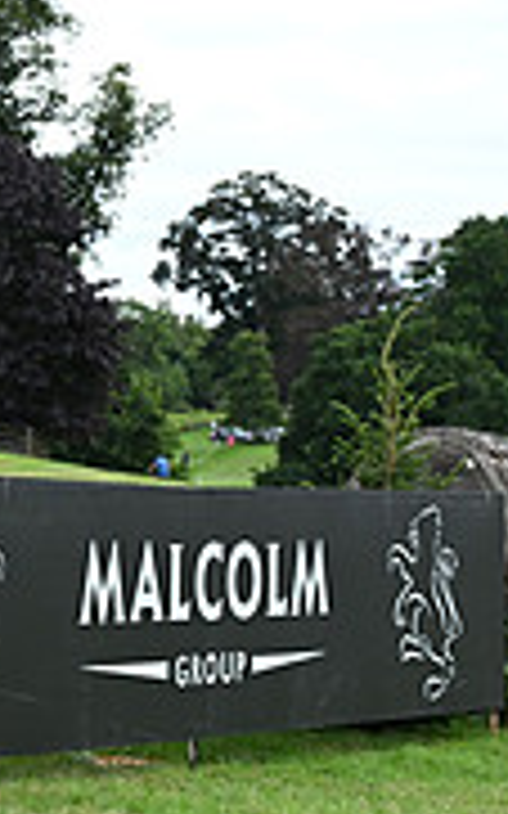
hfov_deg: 7.0
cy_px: 281
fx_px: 3990
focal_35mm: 180
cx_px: -602
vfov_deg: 11.6
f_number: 5.6
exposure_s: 1/1250
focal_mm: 55
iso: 640
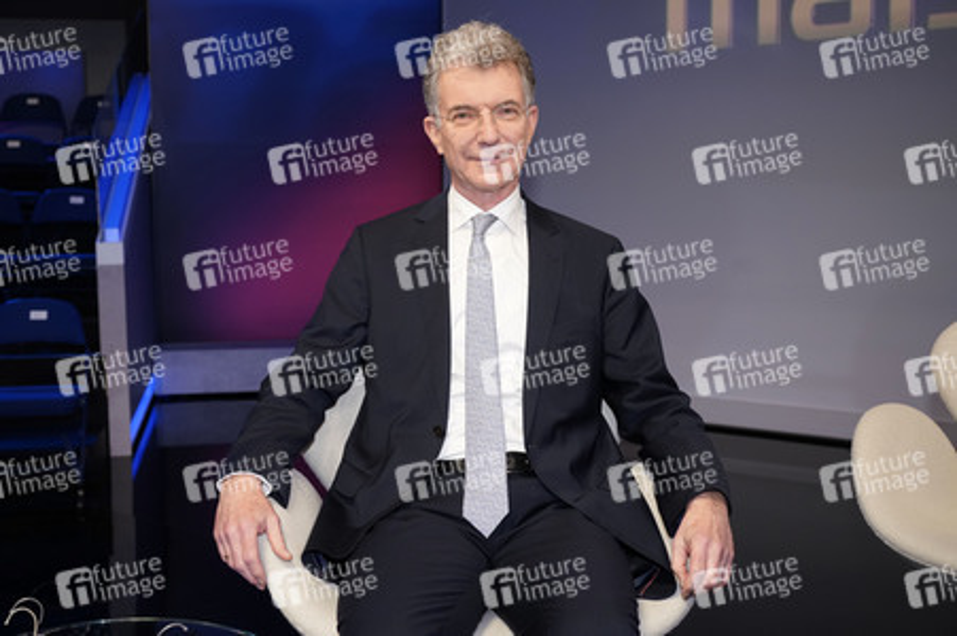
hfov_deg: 49.6
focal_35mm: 39
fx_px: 1036
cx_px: 478
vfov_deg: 34.2
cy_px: 318
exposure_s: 1/160
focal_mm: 39
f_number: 5
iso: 2000
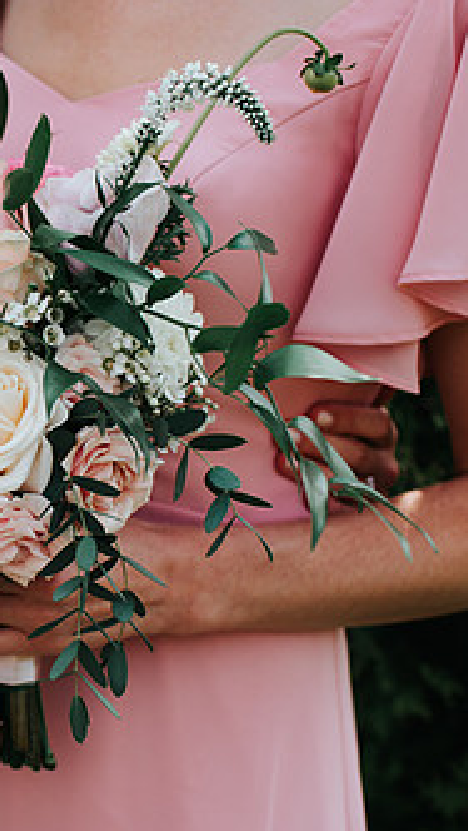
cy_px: 425
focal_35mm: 70
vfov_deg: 30.1
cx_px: -136
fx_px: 1543
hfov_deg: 16.3
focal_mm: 35
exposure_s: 1/640
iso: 100
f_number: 3.2
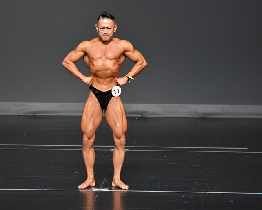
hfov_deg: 5.0
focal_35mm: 391
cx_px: 111
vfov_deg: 4.0
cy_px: 105
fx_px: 3031
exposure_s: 1/400
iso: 2500
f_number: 5.6
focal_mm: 230
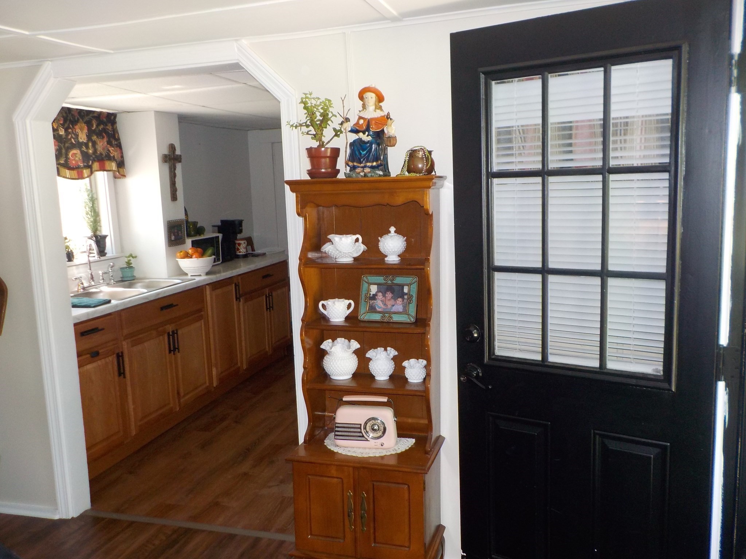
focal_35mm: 30
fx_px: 647
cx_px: 373
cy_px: 280
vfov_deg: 46.8
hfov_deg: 60.0
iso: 200
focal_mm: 4.1
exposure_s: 1/30
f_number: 3.3
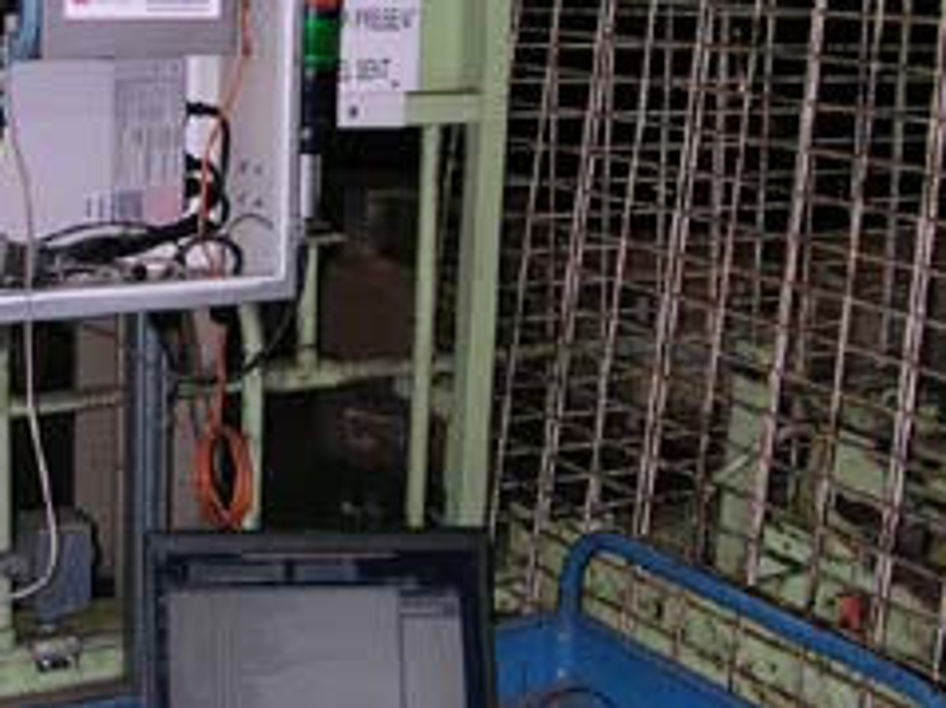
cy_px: 352
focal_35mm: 67
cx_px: 210
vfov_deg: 21.9
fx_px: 1830
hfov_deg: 28.5
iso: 138
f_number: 2.7
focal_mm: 5.6
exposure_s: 1/60
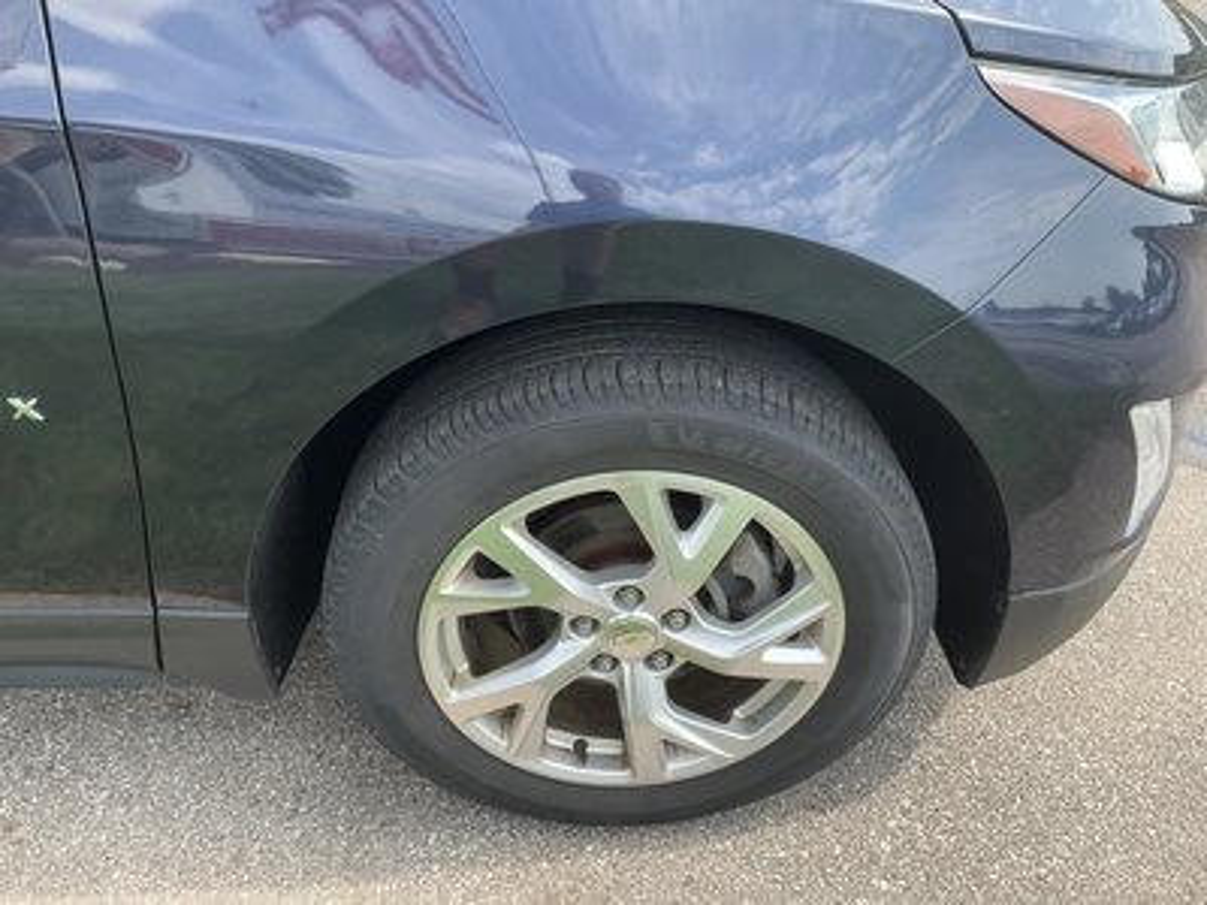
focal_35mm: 29
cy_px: 452
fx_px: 1011
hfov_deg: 61.7
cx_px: 604
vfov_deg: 48.2
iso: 25
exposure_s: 1/340
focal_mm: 3
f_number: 1.8
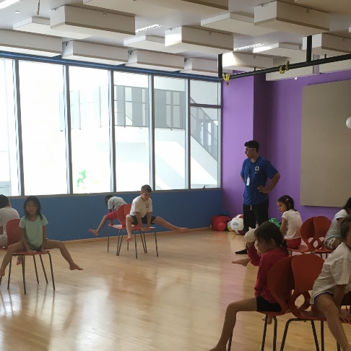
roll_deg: +0.0
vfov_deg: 31.2
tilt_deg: -7.0
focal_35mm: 54
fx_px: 619
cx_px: 167
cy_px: 251
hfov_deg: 31.6
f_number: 2.2
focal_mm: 4.15
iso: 32
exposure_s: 1/33
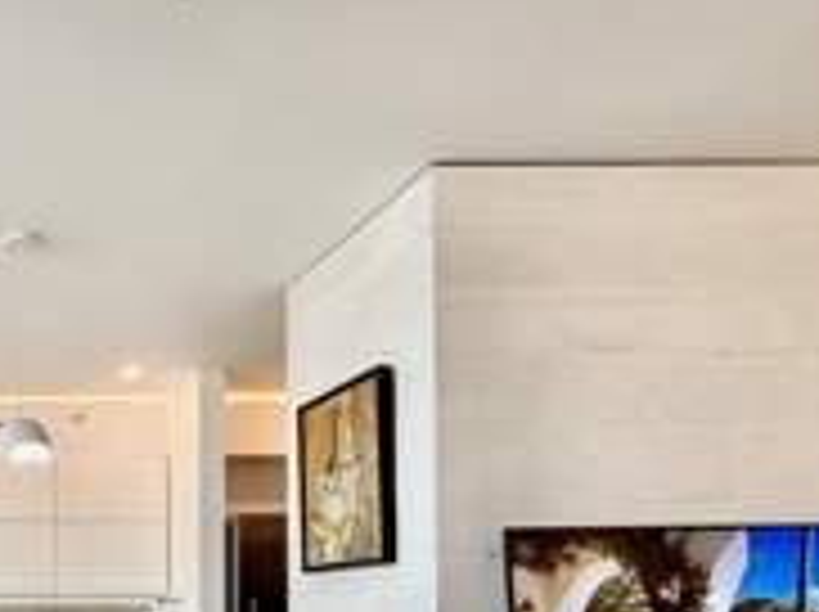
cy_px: 616
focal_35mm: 37
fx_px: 874
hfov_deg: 39.2
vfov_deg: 34.9
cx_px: -122
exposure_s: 1/120
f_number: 2.2
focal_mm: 2.22
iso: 80
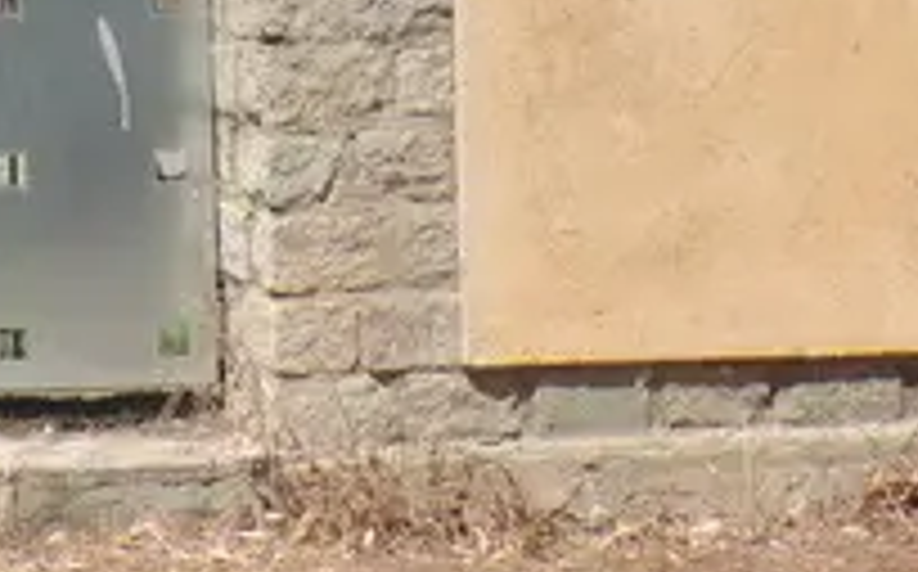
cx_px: -454
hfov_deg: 9.2
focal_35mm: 223
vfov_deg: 5.5
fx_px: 5573
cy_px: -1067
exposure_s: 1/800
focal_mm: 7.6
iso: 80
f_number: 3.4
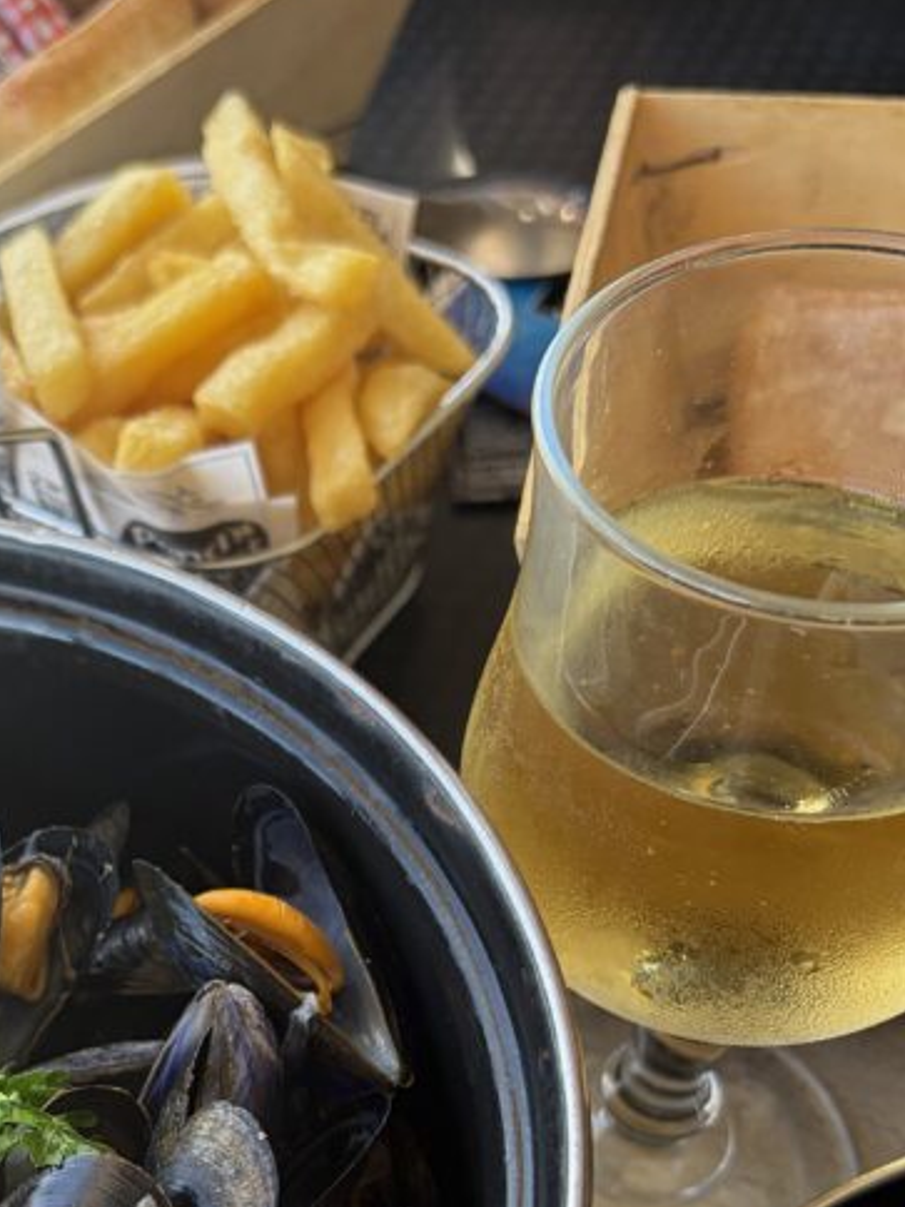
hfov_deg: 25.4
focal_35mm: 55
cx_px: 32
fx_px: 1917
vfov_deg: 33.7
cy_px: 1007
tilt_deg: -52.6
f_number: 1.6
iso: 64
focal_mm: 5.96
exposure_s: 1/175
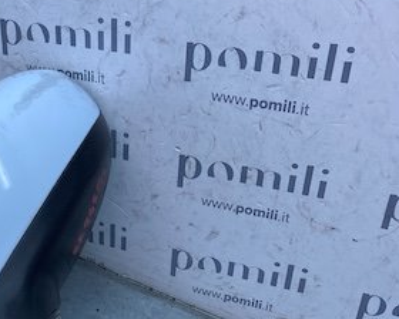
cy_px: 389
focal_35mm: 58
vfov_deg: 23.8
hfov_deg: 31.7
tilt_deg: -46.4
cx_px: 84
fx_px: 685
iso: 32
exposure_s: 1/1170
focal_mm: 4.25
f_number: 1.8
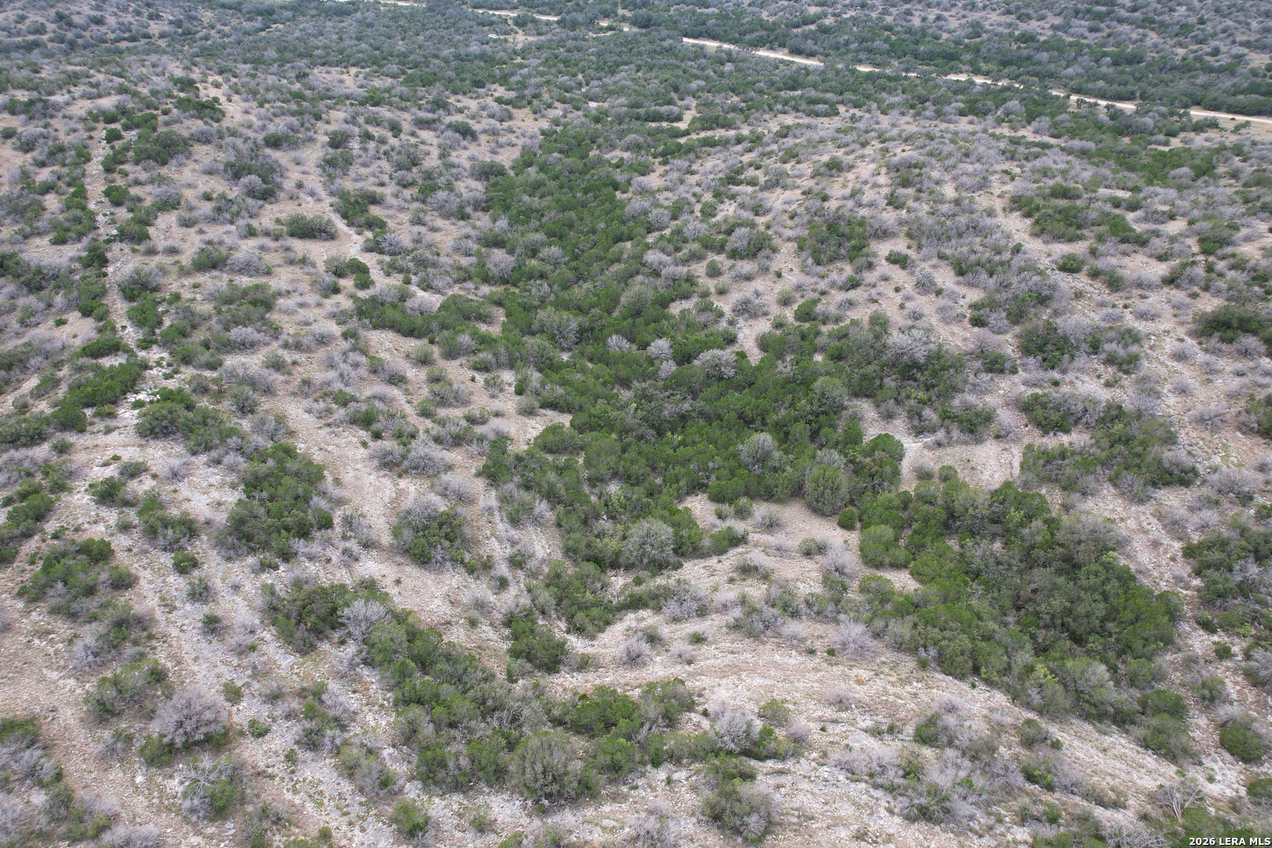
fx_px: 777
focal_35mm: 22
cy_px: 424
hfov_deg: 78.6
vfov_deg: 57.2
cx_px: 636
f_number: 2.8
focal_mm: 8.38
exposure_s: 1/350
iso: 110
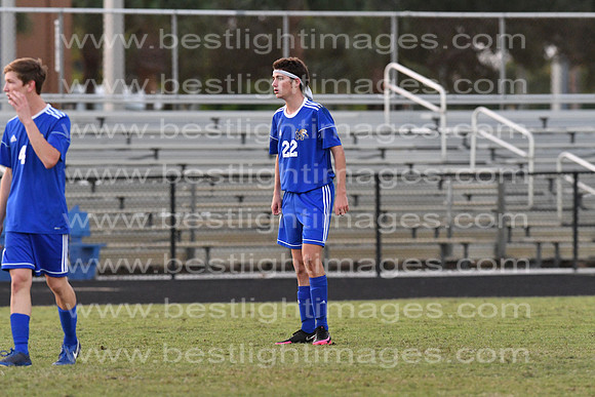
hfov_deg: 4.6
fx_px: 7439
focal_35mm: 450
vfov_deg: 3.1
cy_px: 198
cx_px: 298
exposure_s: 1/1000
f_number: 4.5
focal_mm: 300
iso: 4000
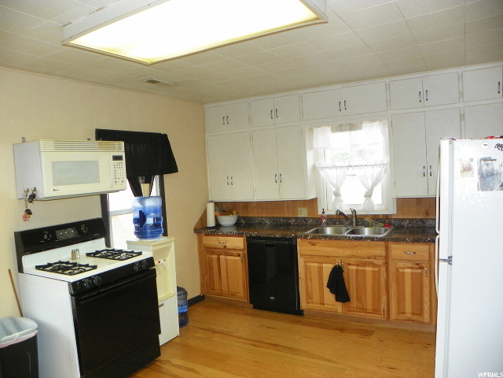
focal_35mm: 26
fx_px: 378
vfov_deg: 53.1
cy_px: 189
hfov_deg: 67.3
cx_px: 252
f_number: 2.8
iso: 125
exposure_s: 1/40
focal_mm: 4.6
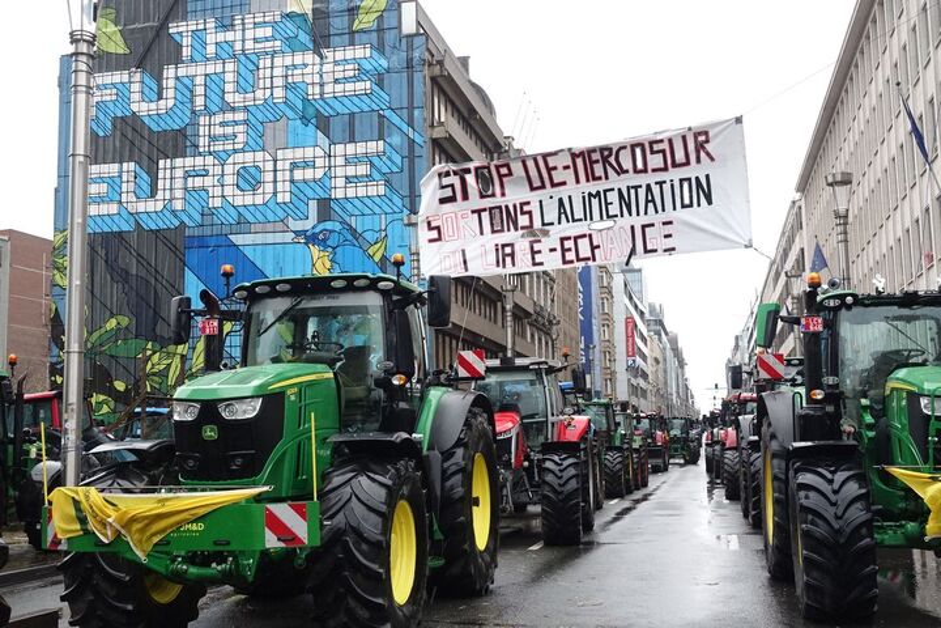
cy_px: 314
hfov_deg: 48.5
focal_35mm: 40
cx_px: 470
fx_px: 1045
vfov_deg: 33.4
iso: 1000
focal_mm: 14.5
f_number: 5
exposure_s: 1/320
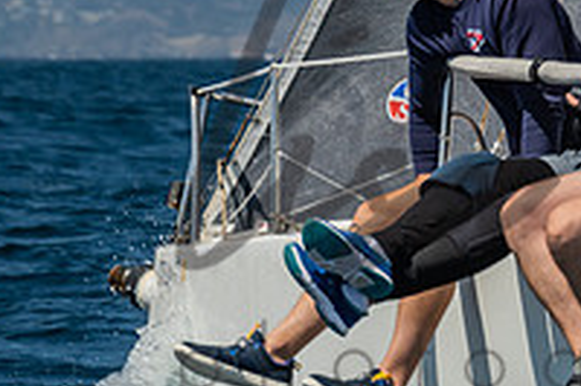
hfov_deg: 3.9
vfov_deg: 2.6
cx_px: 627
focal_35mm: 523
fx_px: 8433
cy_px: -37
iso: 160
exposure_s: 1/640
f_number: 6.3
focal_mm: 125
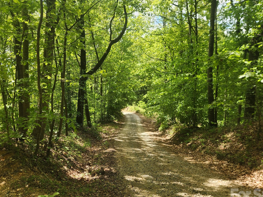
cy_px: 99
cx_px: 120
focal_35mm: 28
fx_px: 213
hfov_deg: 63.3
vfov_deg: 49.8
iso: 20
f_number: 1.8
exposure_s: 1/262
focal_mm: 5.4
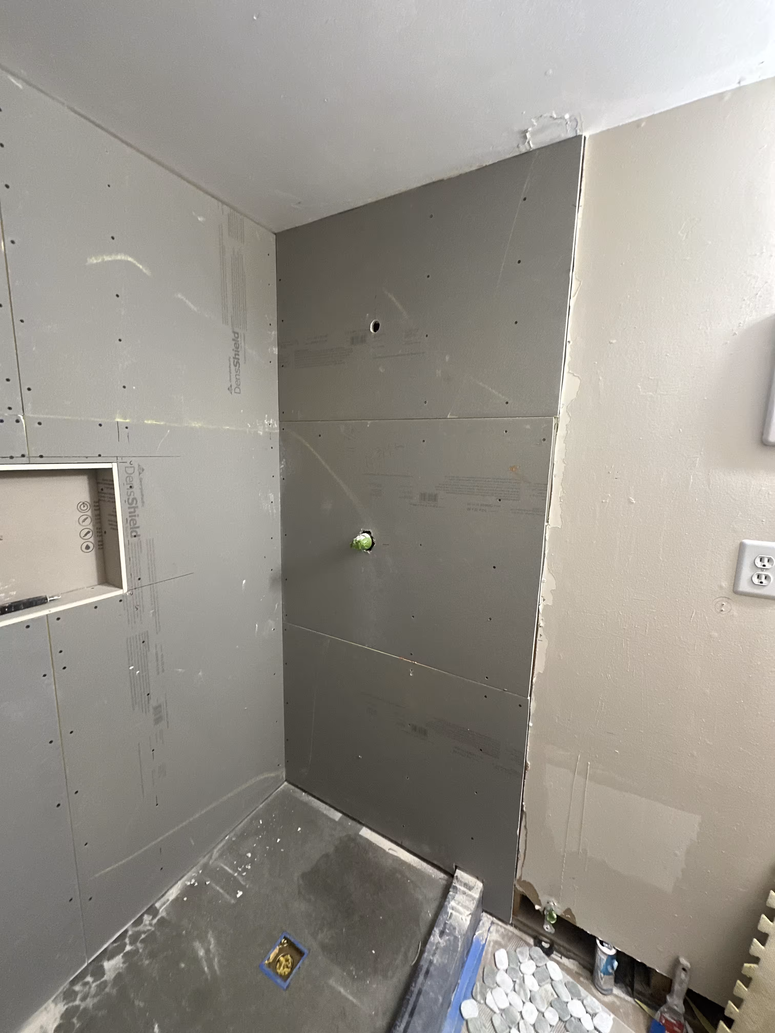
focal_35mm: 14
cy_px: 516
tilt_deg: -8.4
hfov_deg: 85.7
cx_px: 388
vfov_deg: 102.1
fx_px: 418
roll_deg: -1.8
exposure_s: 1/60
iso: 250
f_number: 2.2
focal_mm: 2.22
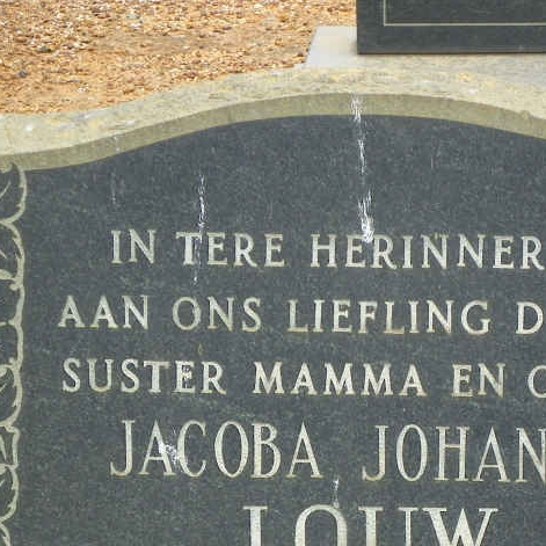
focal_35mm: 160
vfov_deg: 10.8
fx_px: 2855
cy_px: 511
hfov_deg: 10.9
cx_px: 366
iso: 64
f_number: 3.5
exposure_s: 1/160
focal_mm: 12.6
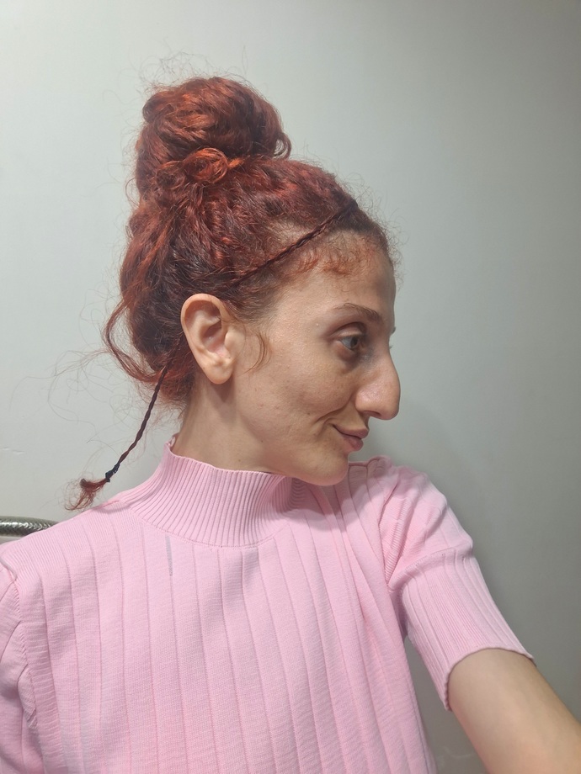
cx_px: 290
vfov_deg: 69.4
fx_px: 559
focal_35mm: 25
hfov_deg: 54.9
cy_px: 387
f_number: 2.2
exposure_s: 1/33
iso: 320
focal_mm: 3.72
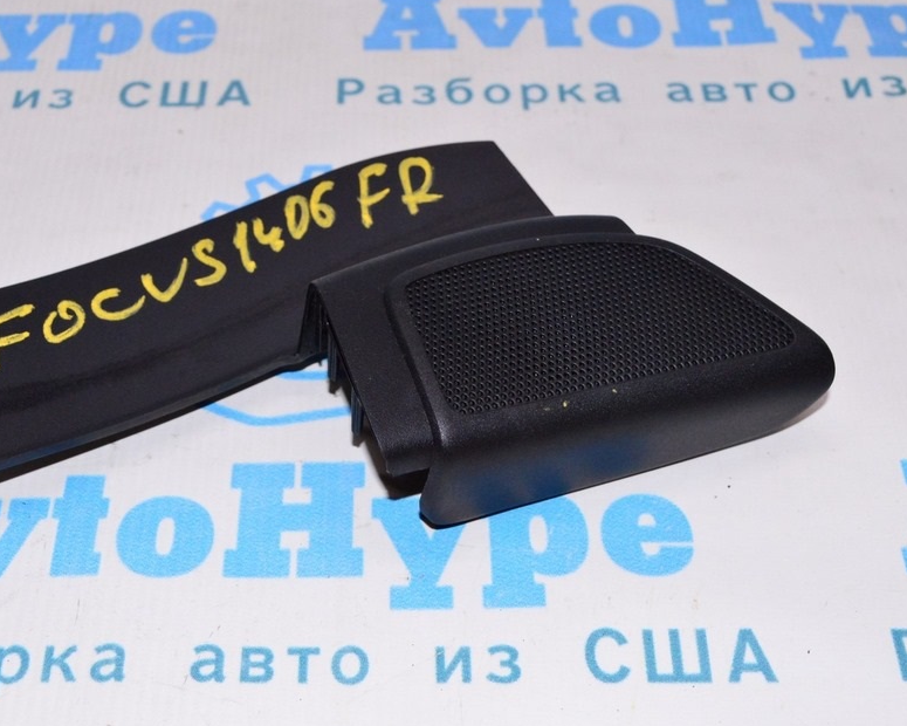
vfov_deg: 26.4
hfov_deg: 32.6
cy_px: 332
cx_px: 350
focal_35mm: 58
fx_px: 1547
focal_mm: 31
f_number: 8
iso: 1600
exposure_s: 1/200
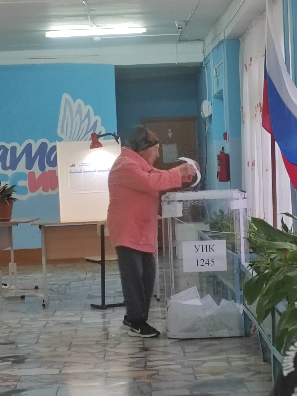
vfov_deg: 16.1
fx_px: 1396
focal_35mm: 122
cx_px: 148
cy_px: 198
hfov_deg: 12.1
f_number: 1.9
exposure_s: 1/100
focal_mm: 5.52
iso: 640
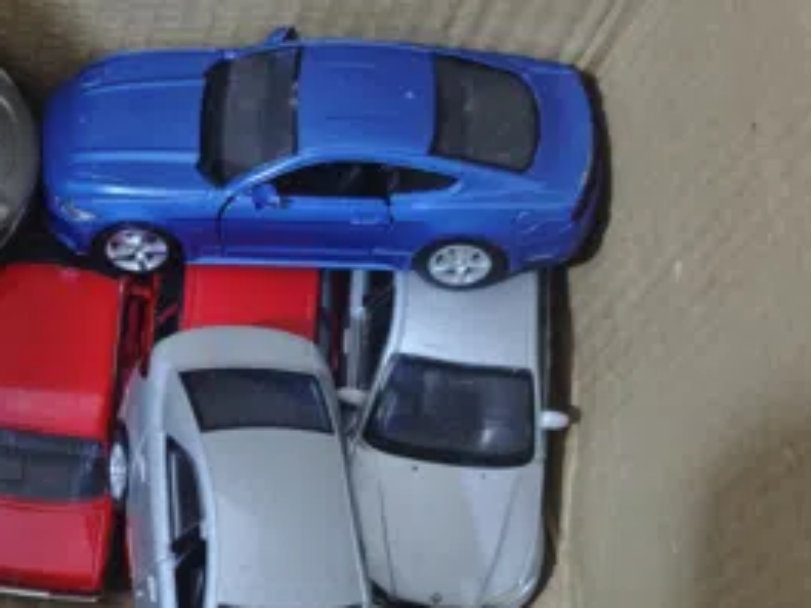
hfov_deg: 21.9
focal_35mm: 85
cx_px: -55
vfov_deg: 17.0
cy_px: 614
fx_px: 1991
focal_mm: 8.72
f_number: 1.63
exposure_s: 1/32.4
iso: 800
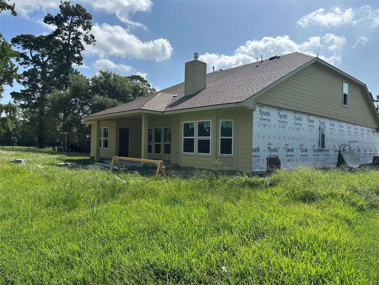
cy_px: 142
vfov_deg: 56.8
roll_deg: -1.1
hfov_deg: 71.6
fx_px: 263
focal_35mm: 24
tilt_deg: +1.6
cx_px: 190
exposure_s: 1/4545
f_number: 1.78
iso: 80
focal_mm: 6.86
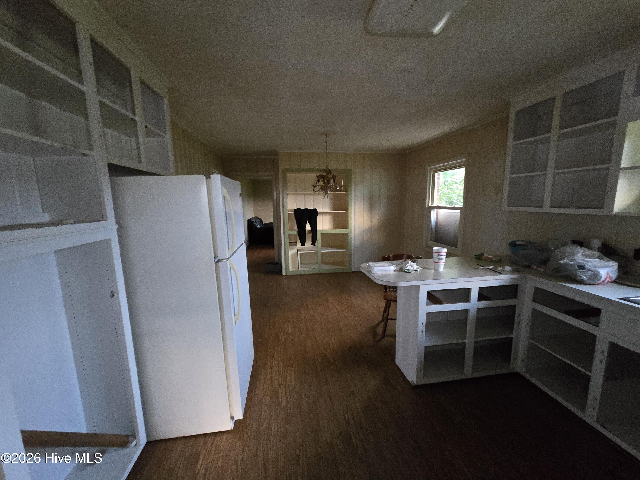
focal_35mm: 13
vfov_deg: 89.9
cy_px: 240
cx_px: 320
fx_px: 240
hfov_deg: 106.2
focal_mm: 2.2
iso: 1600
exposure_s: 1/40
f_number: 2.2
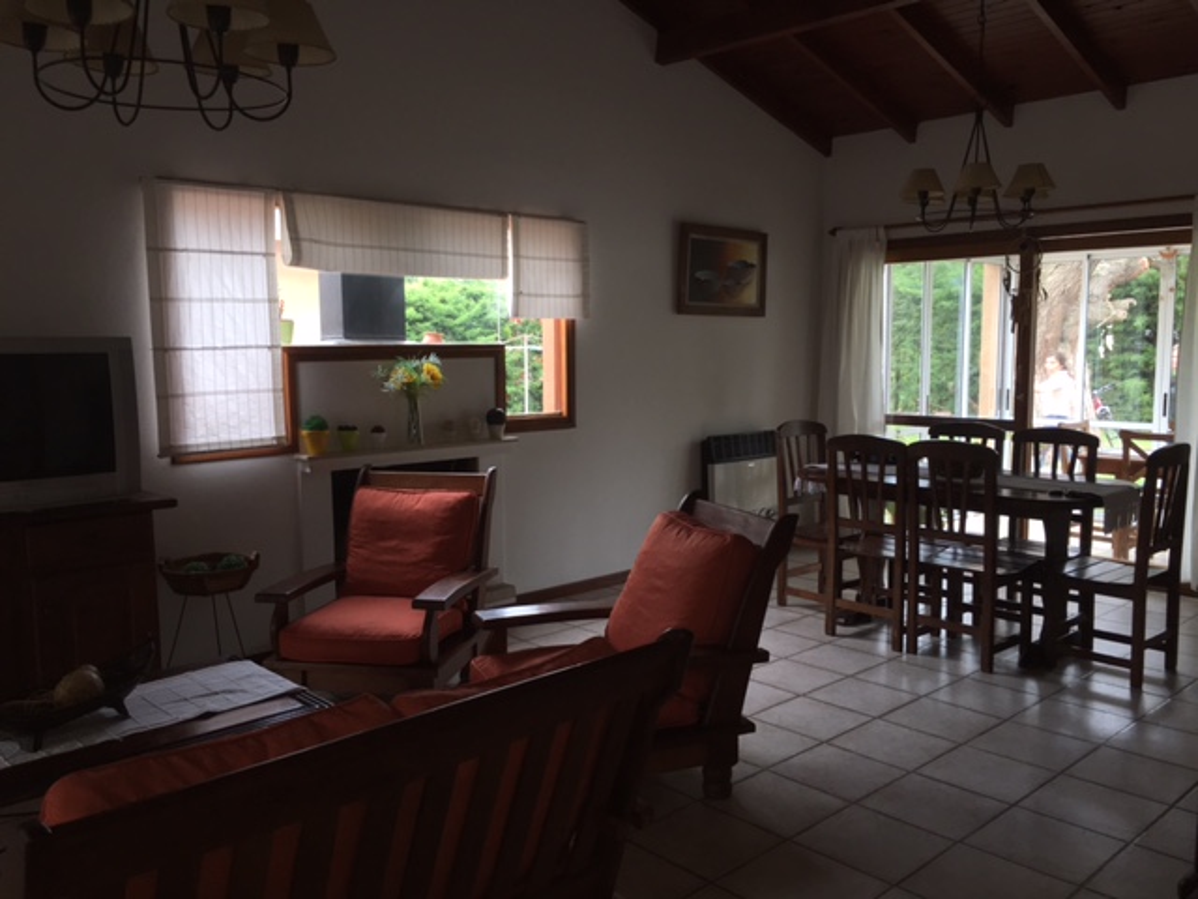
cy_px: 450
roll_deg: +0.0
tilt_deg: -6.1
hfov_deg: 61.7
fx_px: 1004
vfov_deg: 48.2
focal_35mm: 29
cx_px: 599
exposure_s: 1/33
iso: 32
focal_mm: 4.15
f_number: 2.2
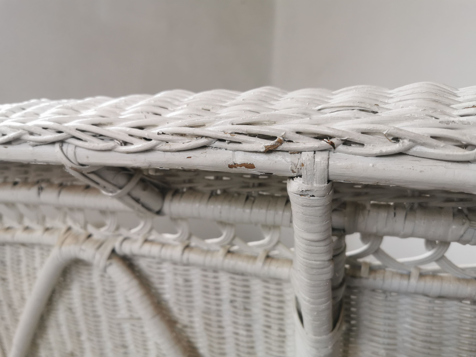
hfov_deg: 65.3
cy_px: 178
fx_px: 371
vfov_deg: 51.4
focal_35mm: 27
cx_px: 238
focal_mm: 5.56
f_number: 1.6
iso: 80
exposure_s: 1/120
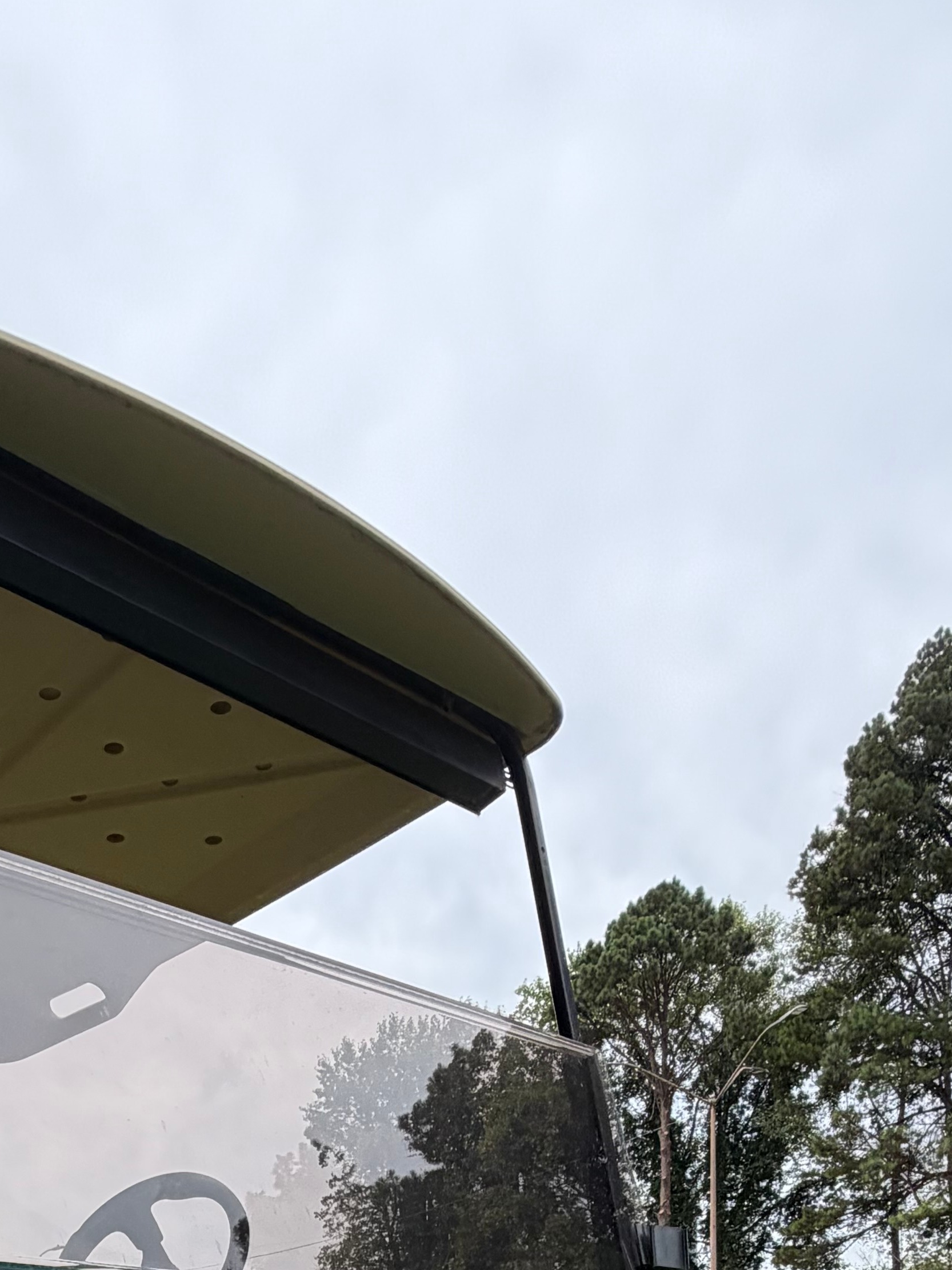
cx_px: 197
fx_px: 1320
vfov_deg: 35.9
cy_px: 1622
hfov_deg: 38.3
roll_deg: +3.7
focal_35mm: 36
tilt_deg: -5.8
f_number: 2.2
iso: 40
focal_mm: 2.22
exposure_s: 1/631
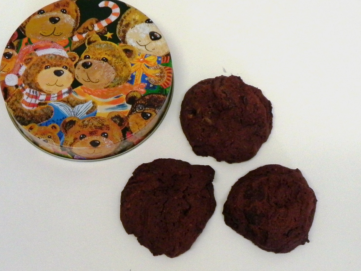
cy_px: 136
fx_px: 344
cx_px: 180
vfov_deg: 43.0
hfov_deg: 55.3
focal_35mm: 33
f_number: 2.8
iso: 400
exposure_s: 1/123
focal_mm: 5.9
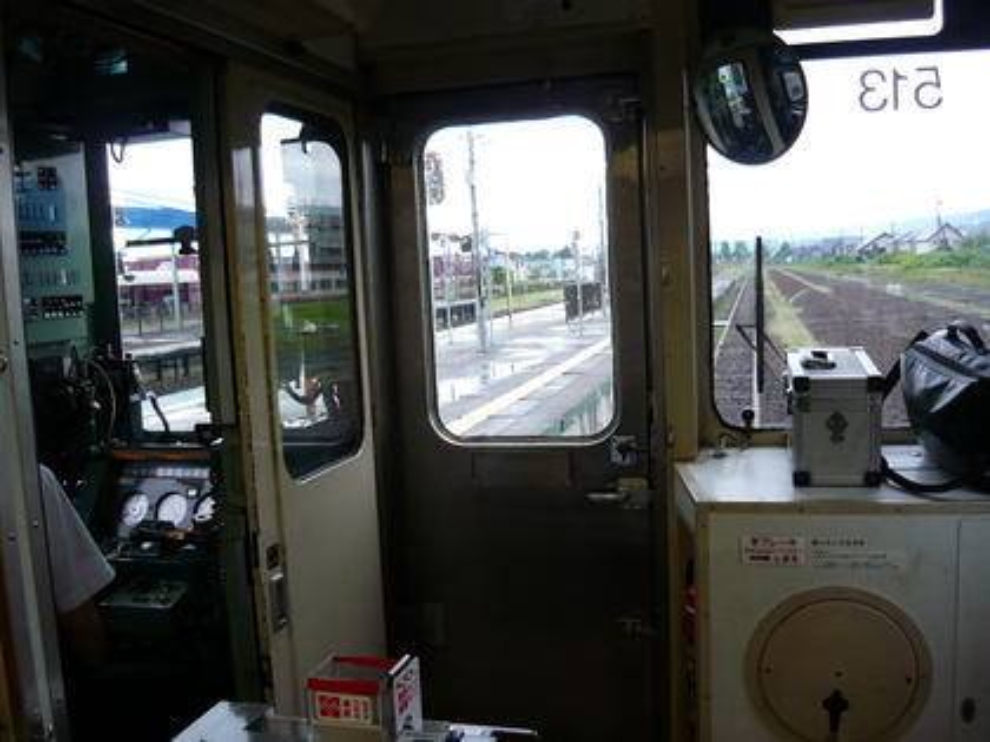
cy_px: 371
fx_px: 944
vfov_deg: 42.9
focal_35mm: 33
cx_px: 495
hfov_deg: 55.4
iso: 160
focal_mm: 5.5
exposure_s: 1/30
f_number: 2.8
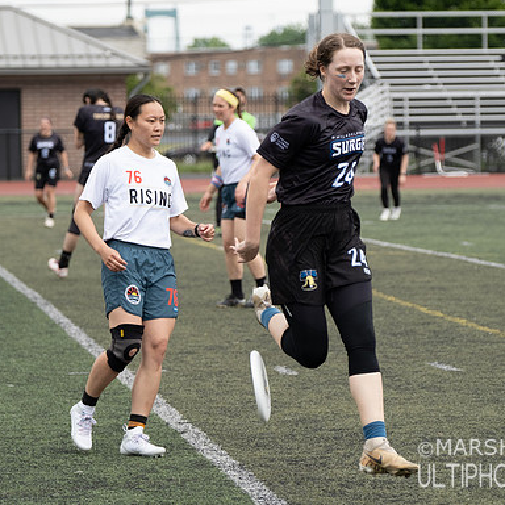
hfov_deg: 9.4
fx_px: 3070
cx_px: 304
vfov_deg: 9.4
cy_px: 230
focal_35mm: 186
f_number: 2.8
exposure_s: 1/2000
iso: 320
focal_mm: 83.8
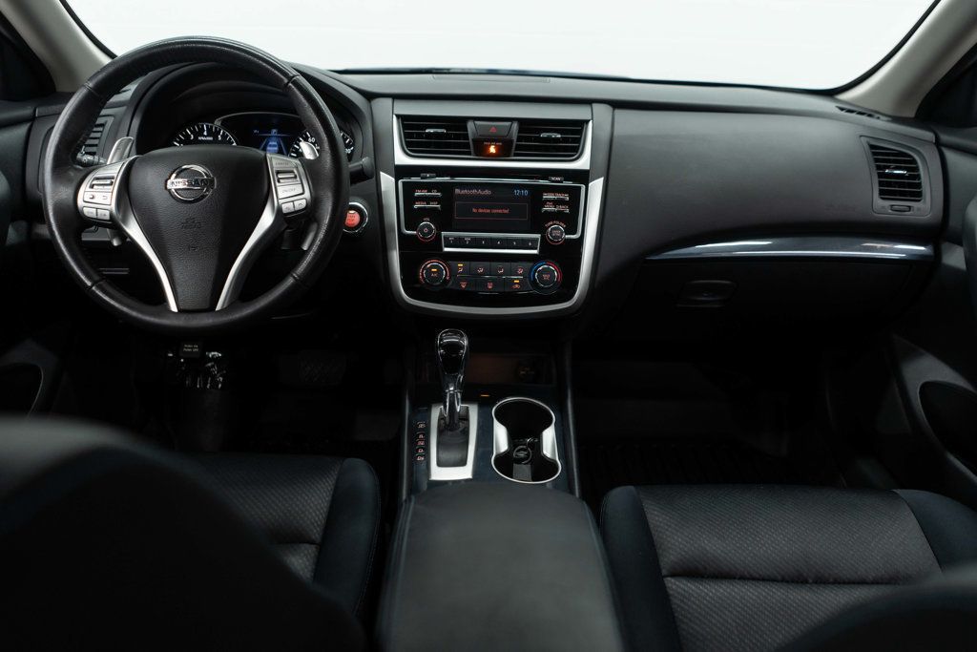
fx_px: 760
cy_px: 326
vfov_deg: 46.4
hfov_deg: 65.5
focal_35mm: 28
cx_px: 488
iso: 800
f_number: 3.2
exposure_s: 1/60
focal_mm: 28
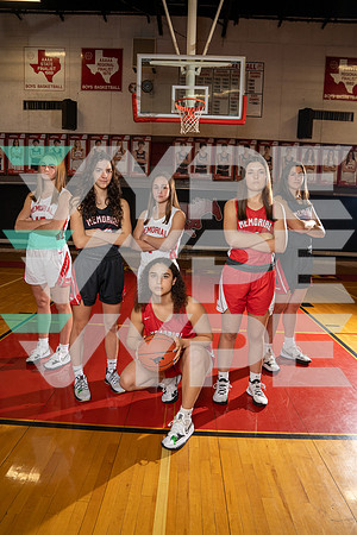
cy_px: 268
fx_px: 357
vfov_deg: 73.7
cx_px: 178
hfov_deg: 53.1
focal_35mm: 24
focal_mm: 24
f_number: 8
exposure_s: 1/250
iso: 500
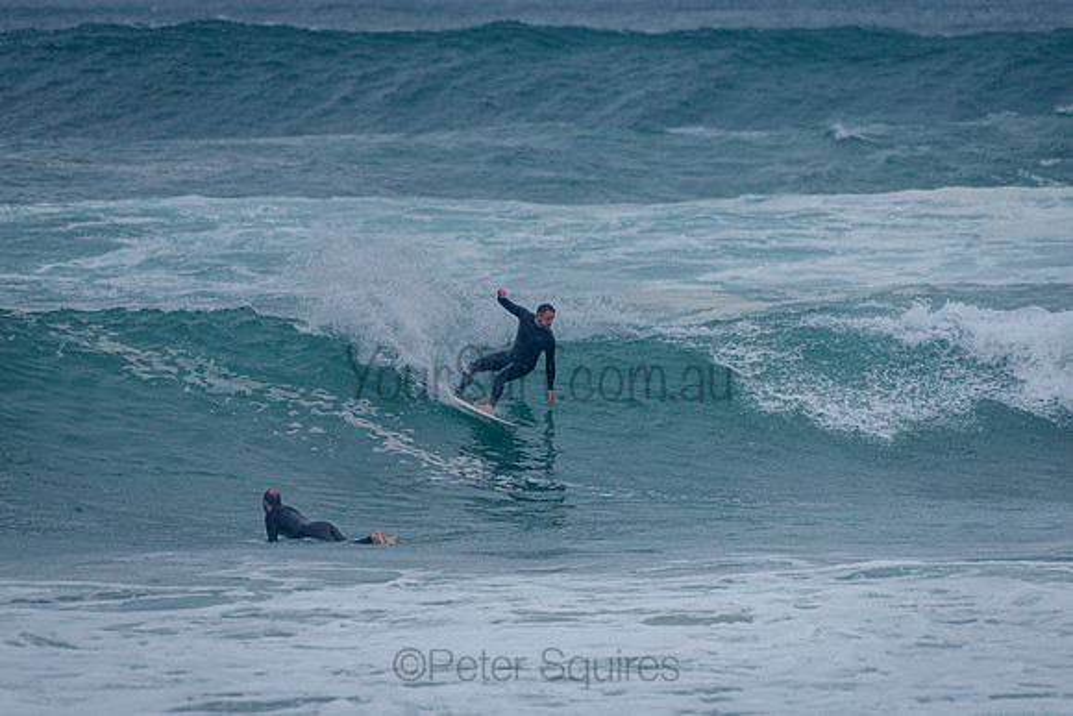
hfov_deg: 3.4
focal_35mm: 613
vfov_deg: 2.2
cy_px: 357
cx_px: 416
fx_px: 18260
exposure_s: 1/2000
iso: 450
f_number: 5.6
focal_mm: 500
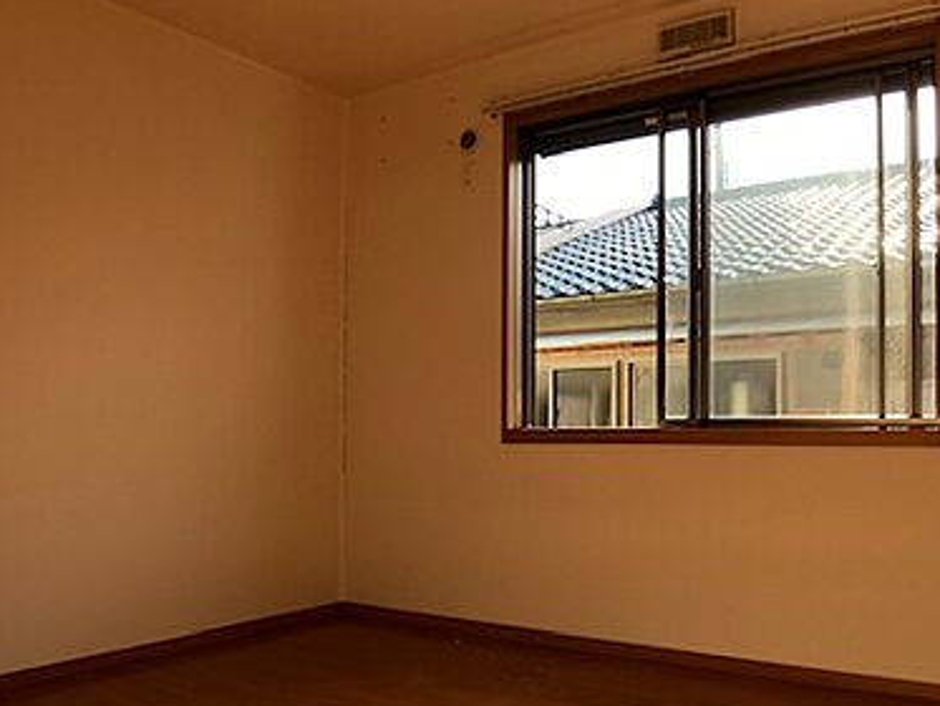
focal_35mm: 45
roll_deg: -1.1
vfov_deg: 32.1
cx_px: 650
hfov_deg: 41.3
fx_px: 1222
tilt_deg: +0.6
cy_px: 441
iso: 20
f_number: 1.8
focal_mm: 4
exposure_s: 1/228
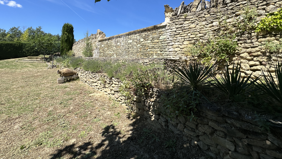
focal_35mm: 16
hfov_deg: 99.4
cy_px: 53
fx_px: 120
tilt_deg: +4.3
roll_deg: -2.6
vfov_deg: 65.4
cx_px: 144
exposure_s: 1/1949
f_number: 2.2
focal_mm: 2.22
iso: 50
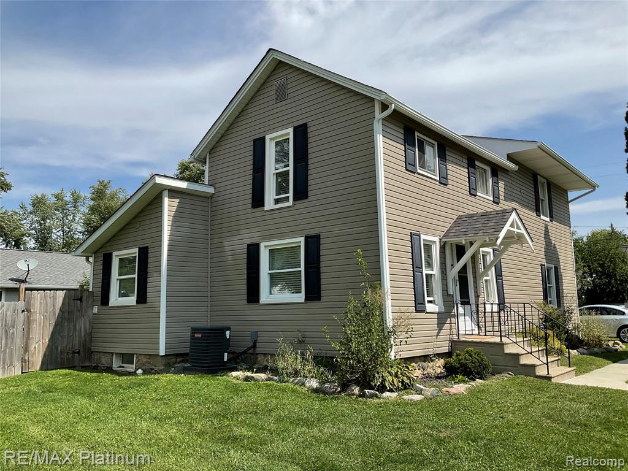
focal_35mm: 29
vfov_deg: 48.2
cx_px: 314
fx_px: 526
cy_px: 236
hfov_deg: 61.7
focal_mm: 3
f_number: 1.8
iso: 16
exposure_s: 1/2320
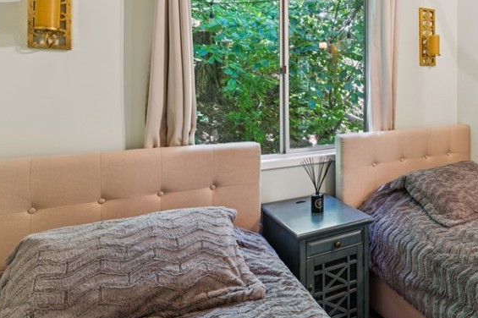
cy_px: 85
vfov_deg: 43.2
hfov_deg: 56.2
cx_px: 412
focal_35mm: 29
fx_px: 390
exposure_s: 2
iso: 100
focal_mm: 16.2
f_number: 13
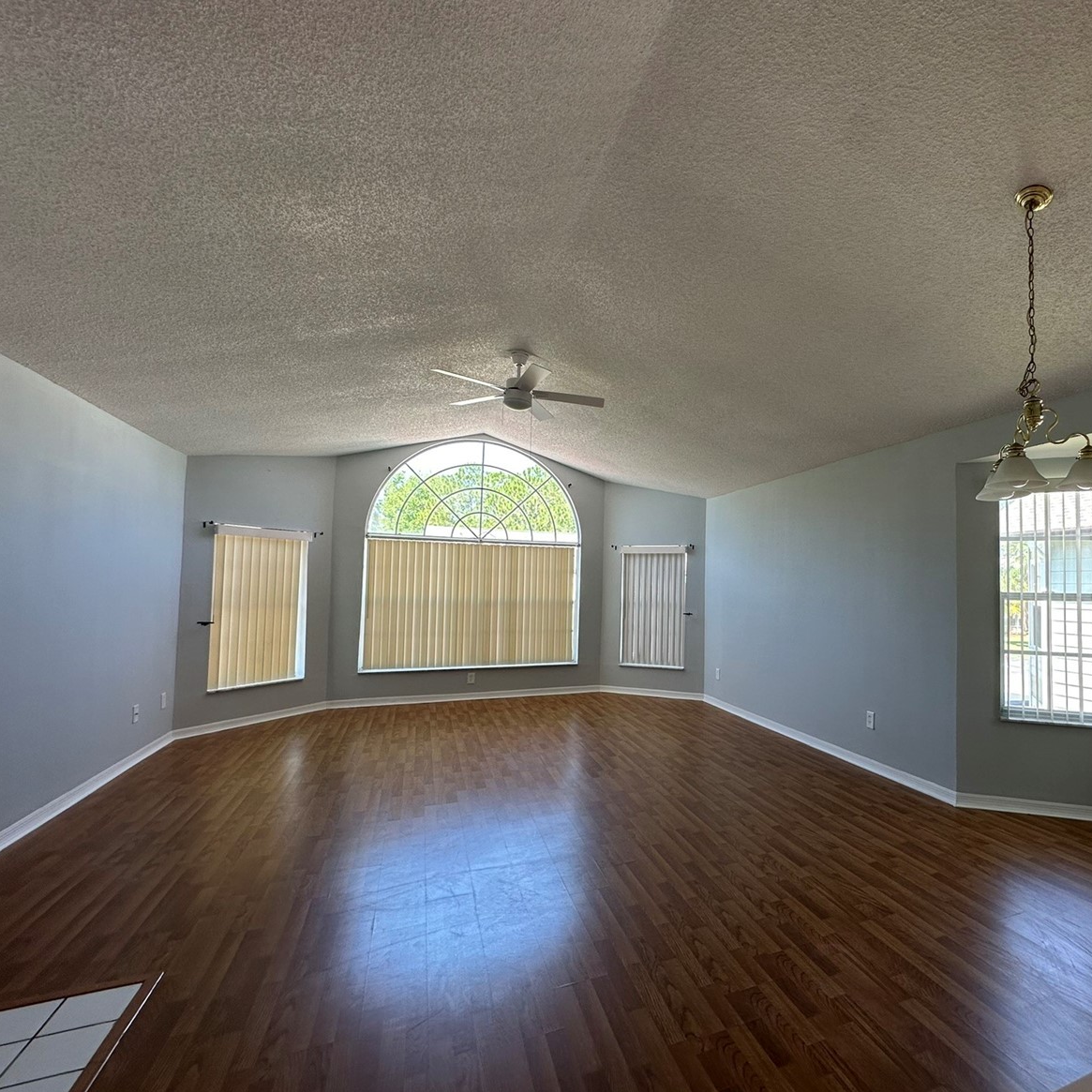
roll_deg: -0.8
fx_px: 607
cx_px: 699
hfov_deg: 82.0
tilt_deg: +3.4
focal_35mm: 17
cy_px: 561
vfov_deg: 83.9
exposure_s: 1/120
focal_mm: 2.22
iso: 80
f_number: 2.2
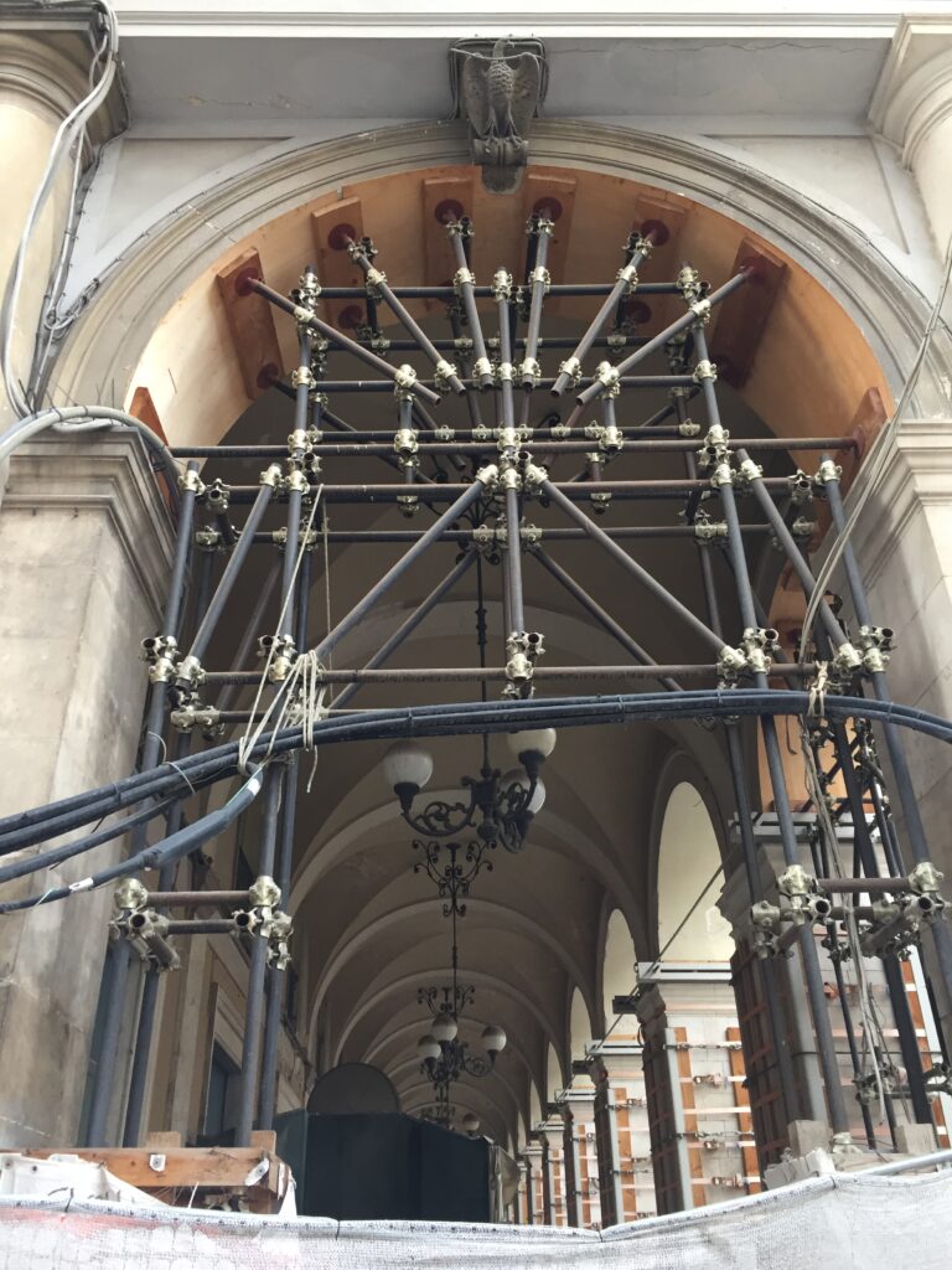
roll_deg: +1.2
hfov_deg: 48.2
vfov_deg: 61.7
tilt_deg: +31.6
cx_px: 476
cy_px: 635
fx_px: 1063
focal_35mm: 29
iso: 50
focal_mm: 4.15
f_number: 2.2
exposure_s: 1/33
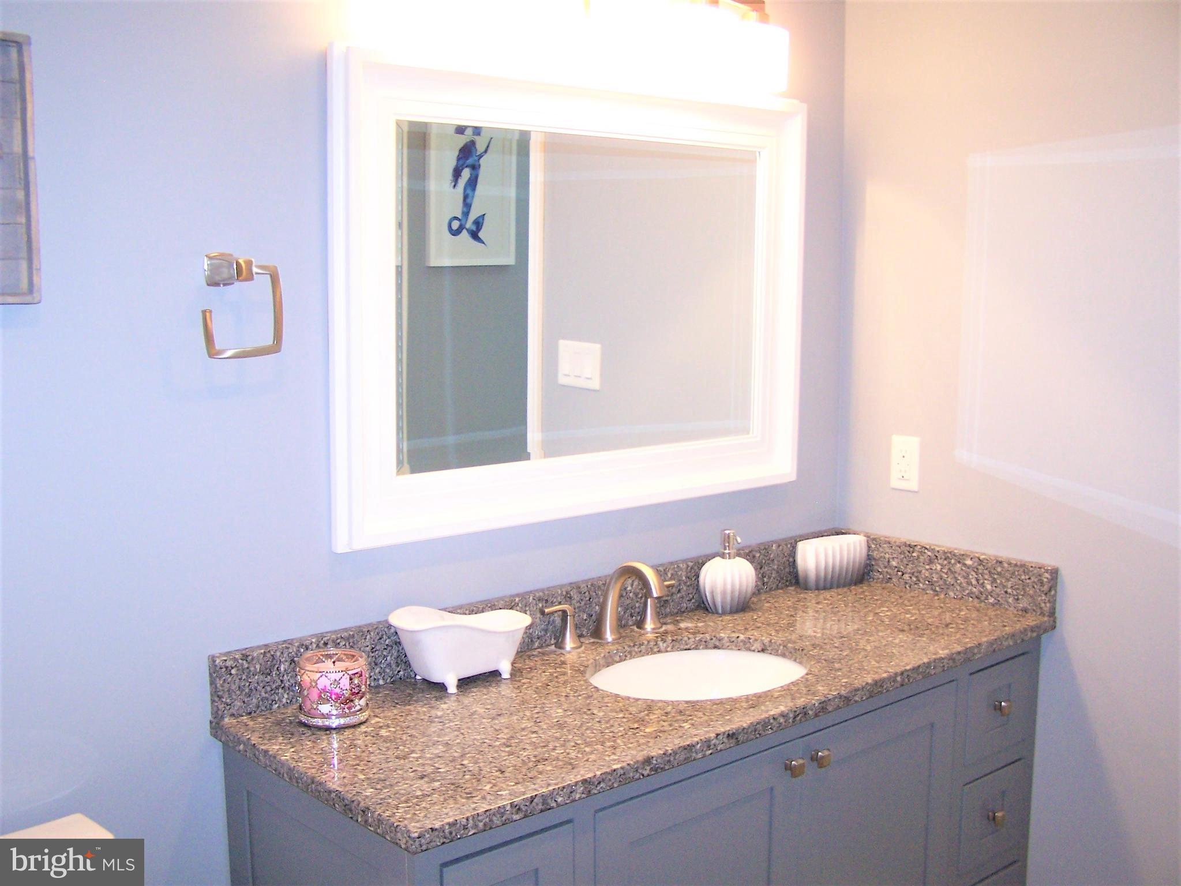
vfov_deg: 37.7
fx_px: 1297
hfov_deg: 49.0
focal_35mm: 38
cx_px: 590
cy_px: 443
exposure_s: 1/60
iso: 140
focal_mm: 6.3
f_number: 2.8
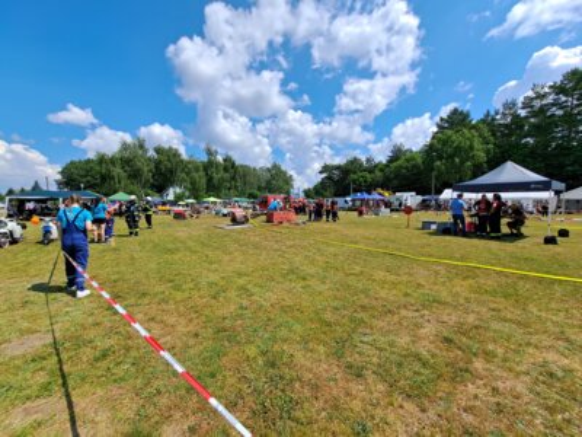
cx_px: 291
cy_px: 218
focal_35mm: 13
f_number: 2.2
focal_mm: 1.74
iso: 50
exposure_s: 1/1684
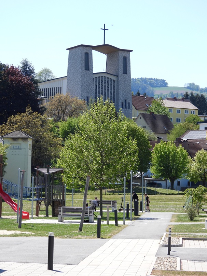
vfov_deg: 14.6
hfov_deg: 11.0
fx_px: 1076
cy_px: 138
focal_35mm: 135
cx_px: 104
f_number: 4
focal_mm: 24.1
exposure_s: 1/500
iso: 100
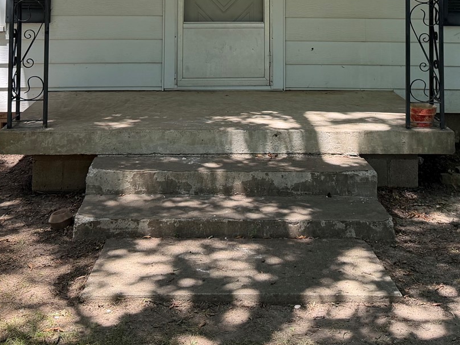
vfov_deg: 23.7
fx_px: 757
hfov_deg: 33.8
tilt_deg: +1.4
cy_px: -51
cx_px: 241
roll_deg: -0.8
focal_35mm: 57
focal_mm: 6.76
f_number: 1.78
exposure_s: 1/796
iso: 100
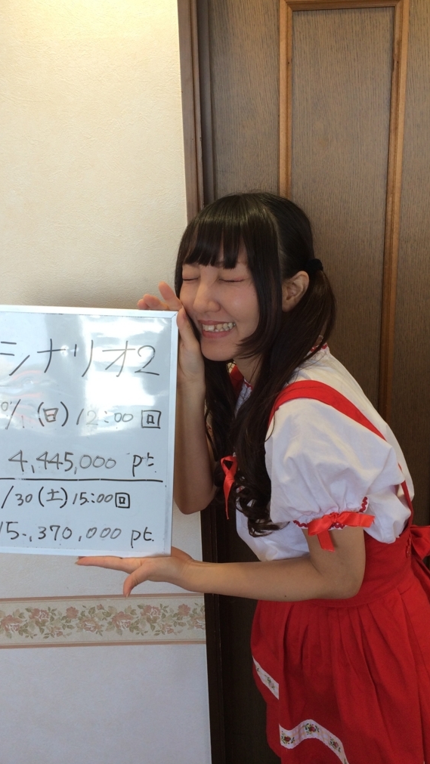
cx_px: 195
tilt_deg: -17.5
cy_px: 381
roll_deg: +3.3
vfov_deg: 61.0
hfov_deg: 36.7
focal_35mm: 32
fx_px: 648
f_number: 2.2
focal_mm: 4.15
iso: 50
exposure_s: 1/120
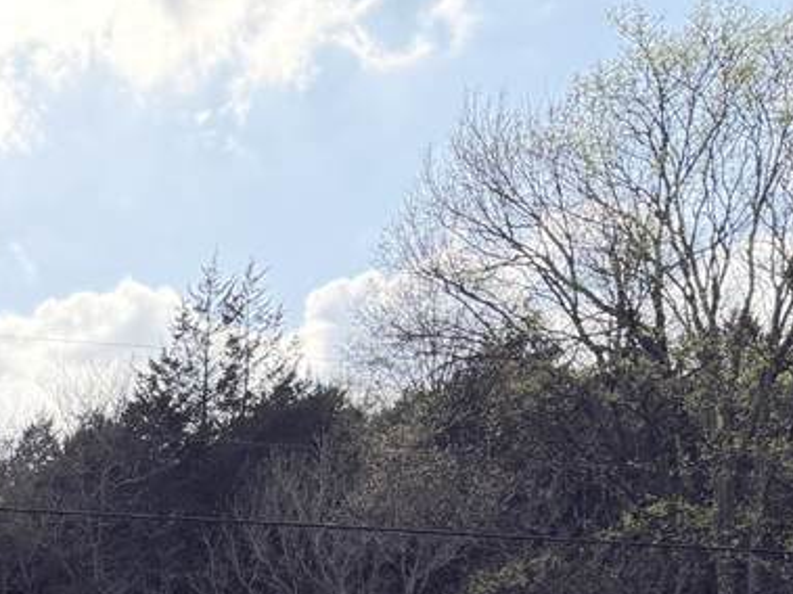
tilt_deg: -2.1
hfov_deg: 21.4
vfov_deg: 16.0
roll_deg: -0.5
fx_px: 1855
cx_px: -287
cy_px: 996
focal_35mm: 81
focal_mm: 6.76
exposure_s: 1/2801
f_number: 1.78
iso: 100
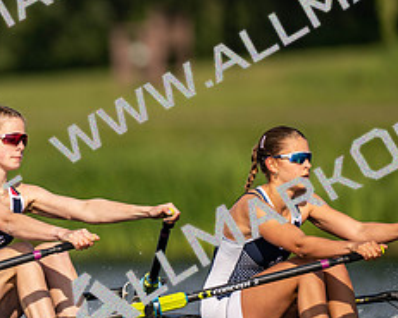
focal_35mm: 1415
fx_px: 16675
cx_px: -76
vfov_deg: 1.1
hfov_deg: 1.4
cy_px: 192
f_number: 4
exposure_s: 1/2500
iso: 220
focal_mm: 600
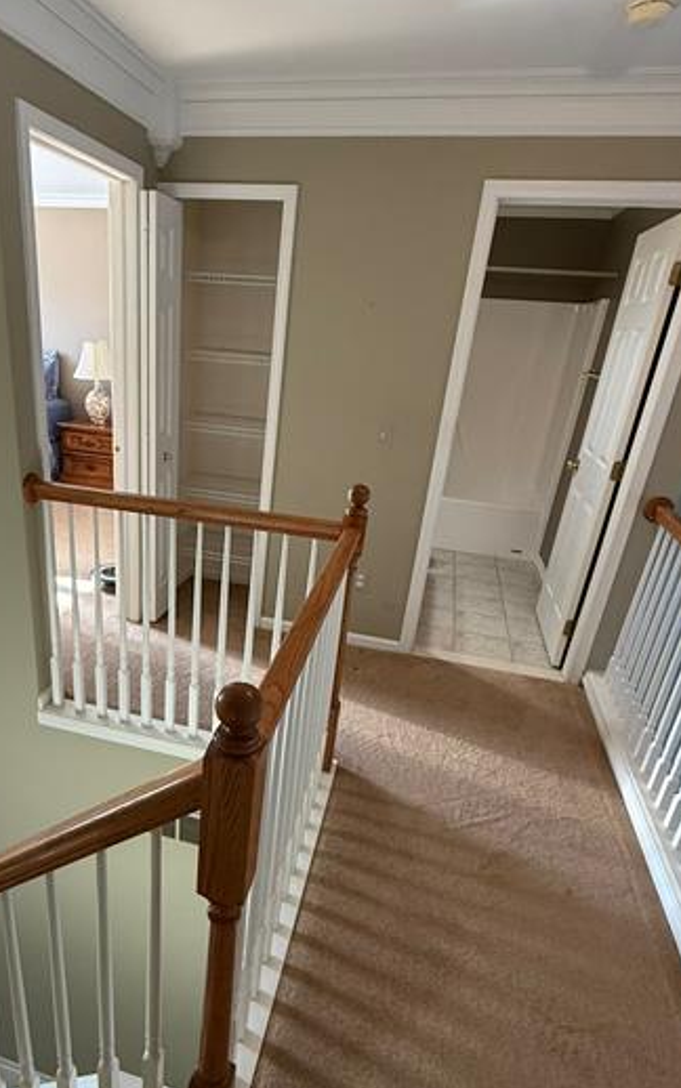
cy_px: 618
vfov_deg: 79.2
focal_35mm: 22
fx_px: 653
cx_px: 242
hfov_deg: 54.2
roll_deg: -4.5
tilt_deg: -23.9
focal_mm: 2.22
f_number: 2.2
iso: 400
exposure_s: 1/120
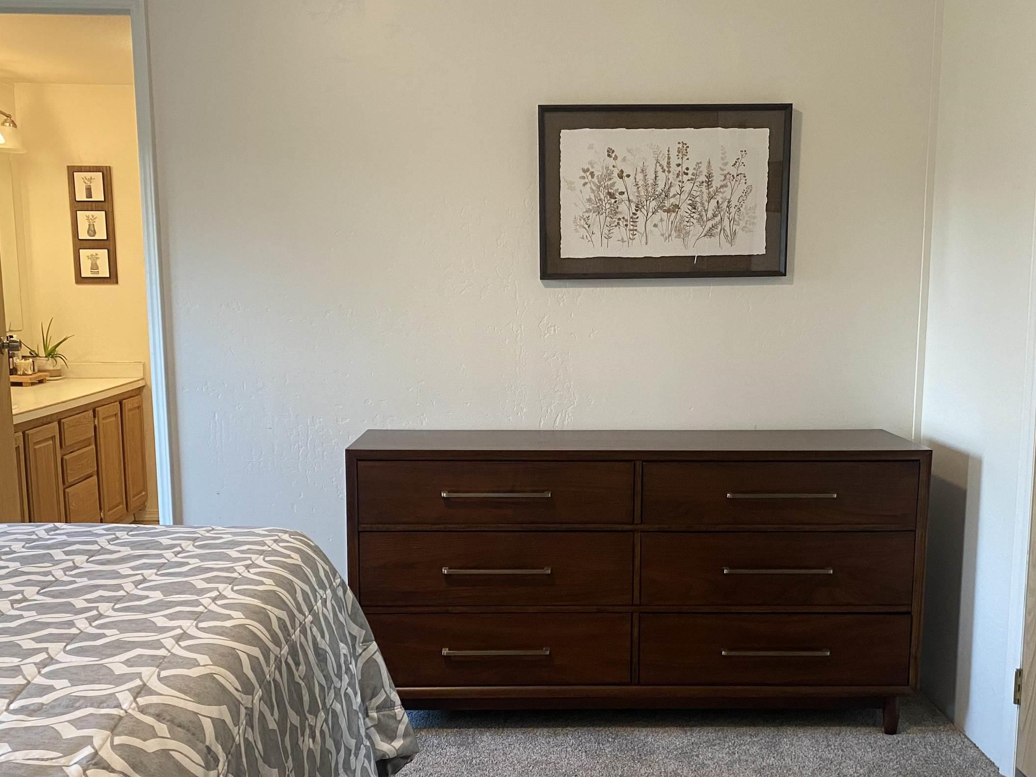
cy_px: 478
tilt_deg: -9.0
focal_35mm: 38
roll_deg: -0.1
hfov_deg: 48.9
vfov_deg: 37.5
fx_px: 1137
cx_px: 559
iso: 125
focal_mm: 4.25
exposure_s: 1/60
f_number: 1.8
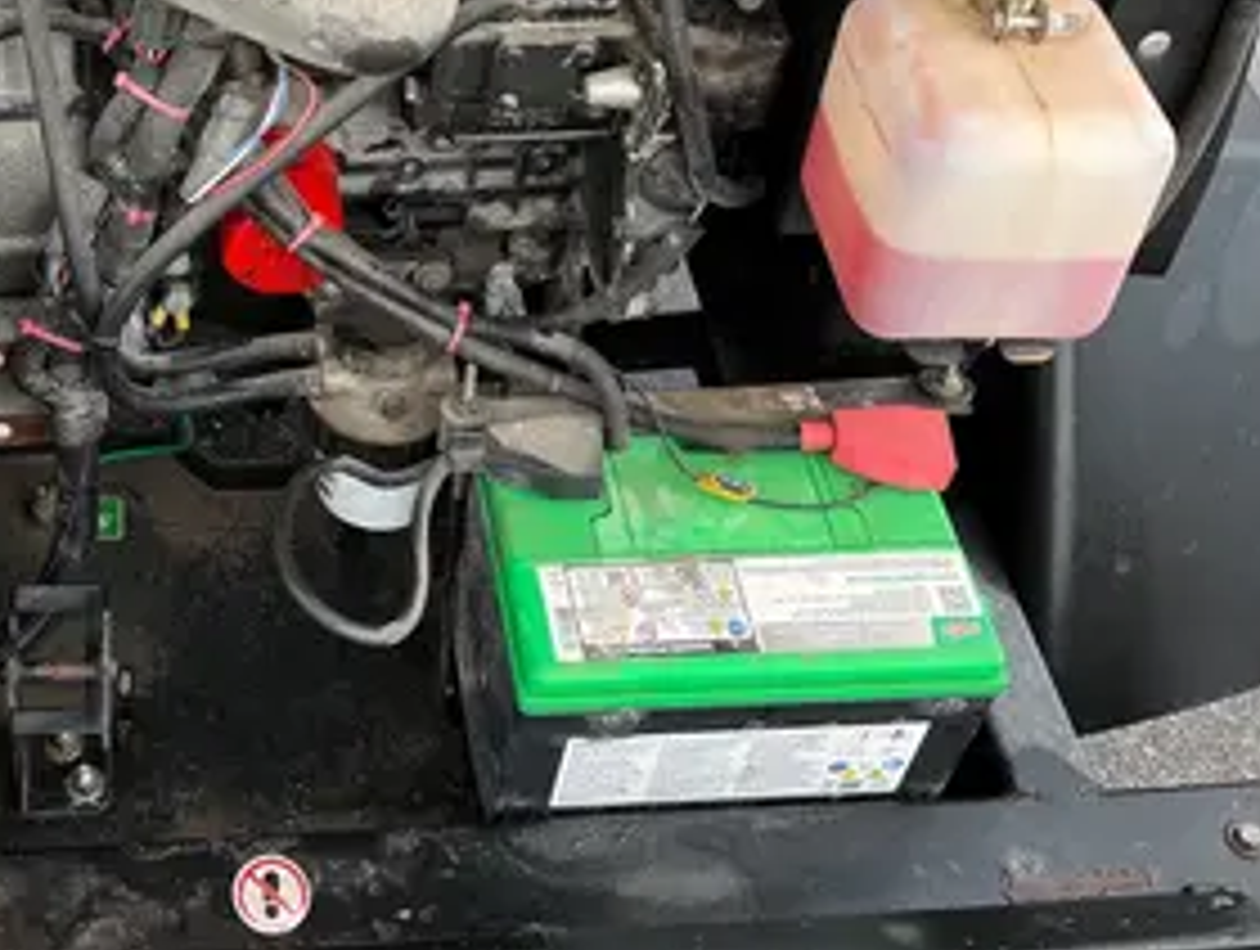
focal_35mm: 51
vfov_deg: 27.2
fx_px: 1860
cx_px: 238
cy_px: 25
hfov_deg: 36.1
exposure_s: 1/121
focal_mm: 5.1
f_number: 1.6
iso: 50
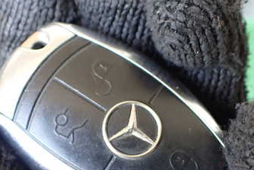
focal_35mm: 56
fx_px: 395
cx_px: 136
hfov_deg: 35.6
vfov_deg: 23.8
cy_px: 136
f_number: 2.3
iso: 800
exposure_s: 1/100
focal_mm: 5.4
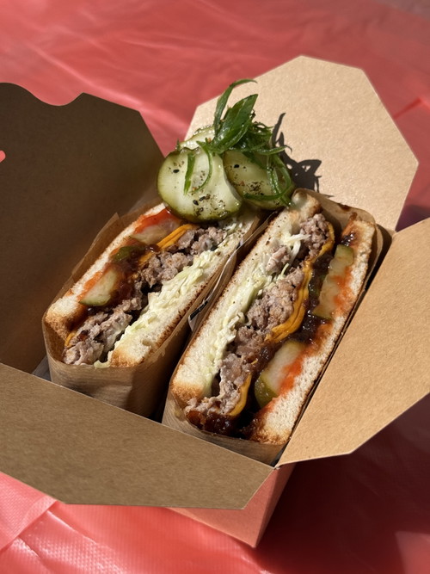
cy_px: 287
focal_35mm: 48
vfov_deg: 39.7
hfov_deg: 30.3
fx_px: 795
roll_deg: +0.6
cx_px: 215
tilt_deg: -42.1
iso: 64
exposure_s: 1/8772
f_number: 1.78
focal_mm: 6.76
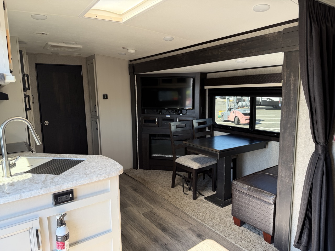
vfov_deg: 56.8
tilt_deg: -7.1
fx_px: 232
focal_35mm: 24
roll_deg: -0.3
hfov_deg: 71.6
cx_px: 168
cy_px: 126
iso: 80
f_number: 1.78
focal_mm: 6.76
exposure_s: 1/177
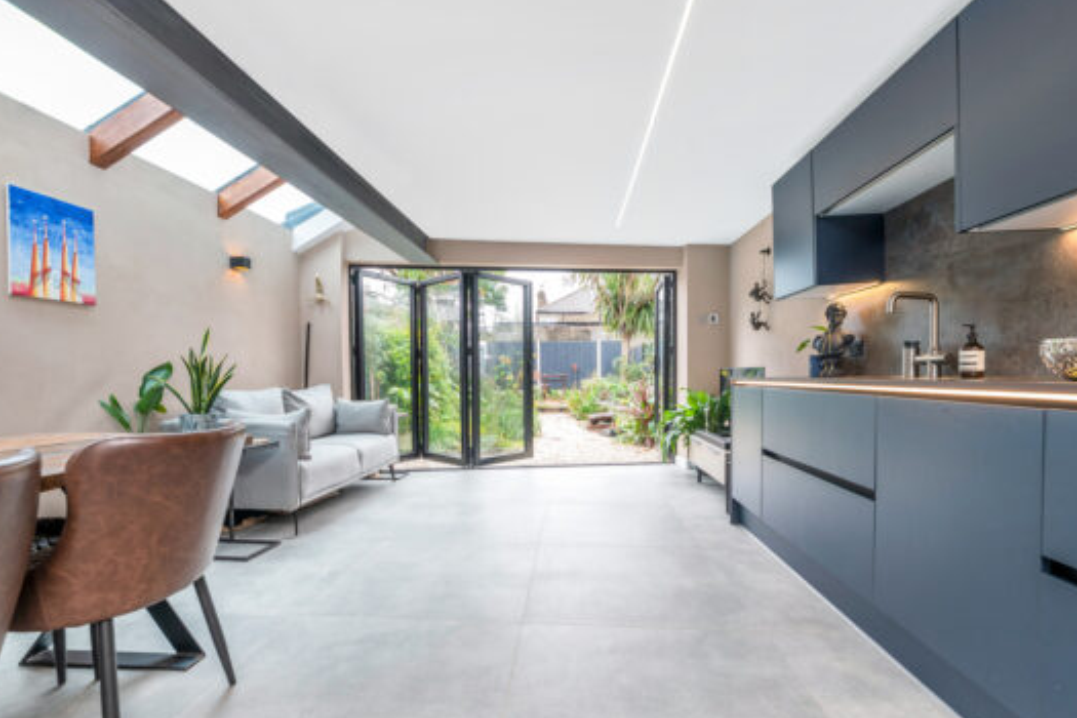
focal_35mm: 16
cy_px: 351
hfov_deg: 96.7
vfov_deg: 73.7
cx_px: 535
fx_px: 479
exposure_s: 1/10
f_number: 8
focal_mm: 14
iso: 250
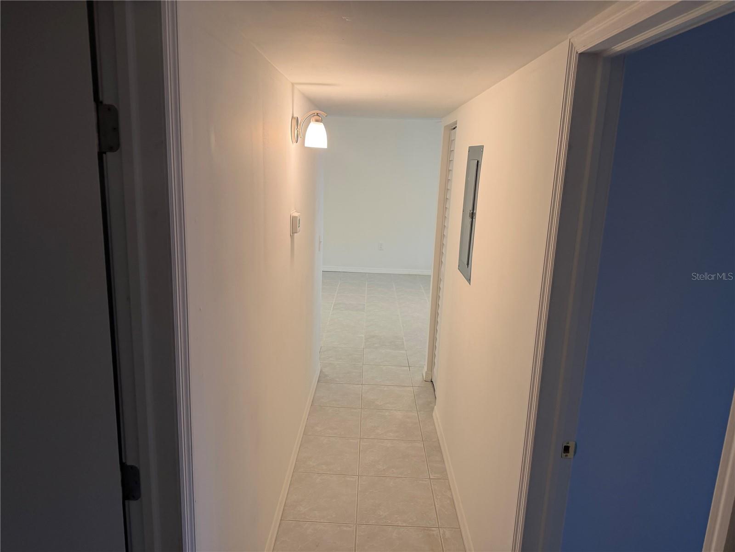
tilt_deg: -11.9
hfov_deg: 71.6
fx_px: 510
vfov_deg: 56.8
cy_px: 276
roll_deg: -2.3
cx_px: 368
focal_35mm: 24
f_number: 1.78
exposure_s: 1/94
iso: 200
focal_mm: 6.76
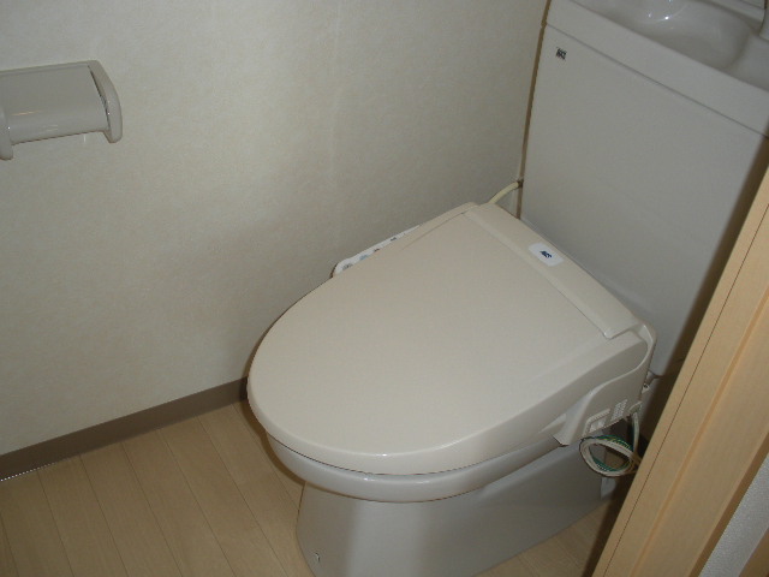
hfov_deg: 51.4
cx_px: 384
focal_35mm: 36
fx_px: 800
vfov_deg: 39.7
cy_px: 288
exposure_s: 1/59.1
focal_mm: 6.3
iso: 64
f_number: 3.5
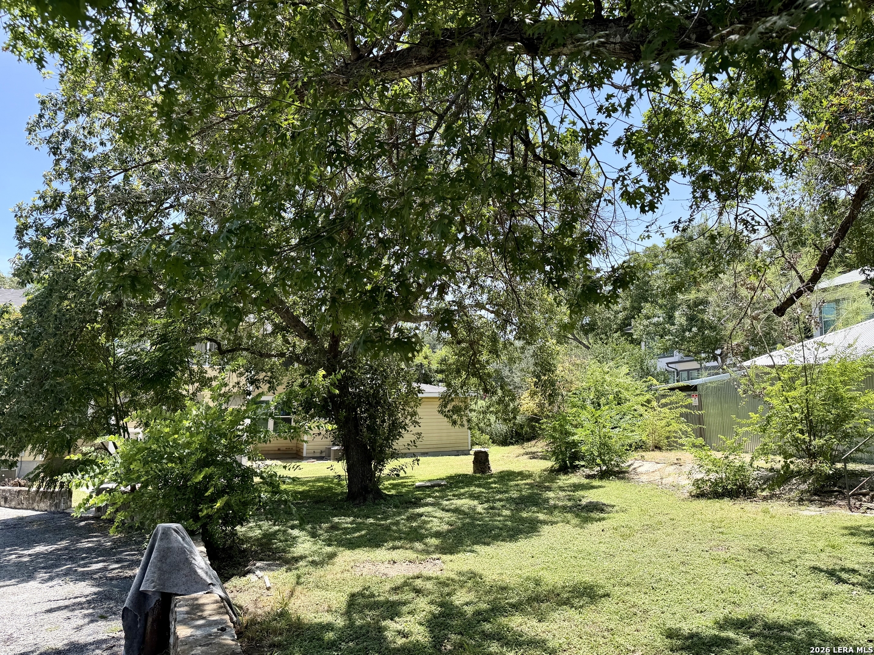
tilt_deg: +6.8
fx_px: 606
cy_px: 328
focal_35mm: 24
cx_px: 437
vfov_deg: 56.8
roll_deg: +0.1
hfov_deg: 71.6
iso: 80
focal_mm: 6.76
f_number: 1.78
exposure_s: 1/1653
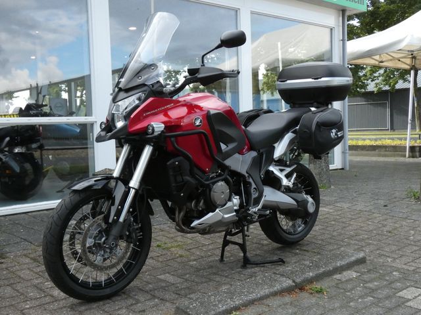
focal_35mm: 41
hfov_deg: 45.8
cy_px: 158
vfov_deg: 35.1
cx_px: 210
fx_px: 499
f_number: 4
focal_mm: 7.3
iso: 800
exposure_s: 1/1000
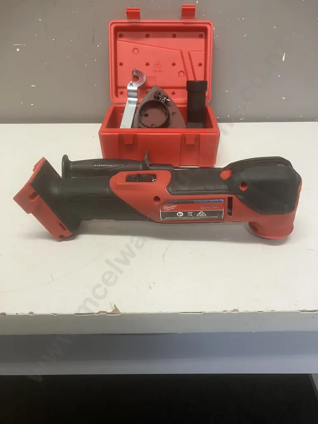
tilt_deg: -31.9
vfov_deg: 63.4
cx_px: 159
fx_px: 343
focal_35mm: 28
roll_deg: -0.1
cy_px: 212
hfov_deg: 49.7
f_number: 1.8
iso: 64
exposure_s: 1/50
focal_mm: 3.99
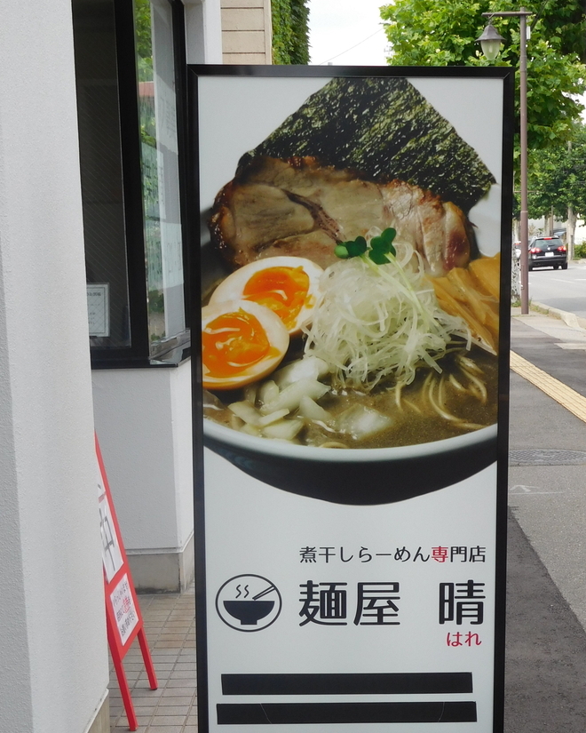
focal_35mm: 71
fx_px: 1539
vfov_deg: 26.6
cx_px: 364
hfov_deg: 21.5
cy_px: 496
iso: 125
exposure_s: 1/320
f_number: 4.1
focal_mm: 8.9
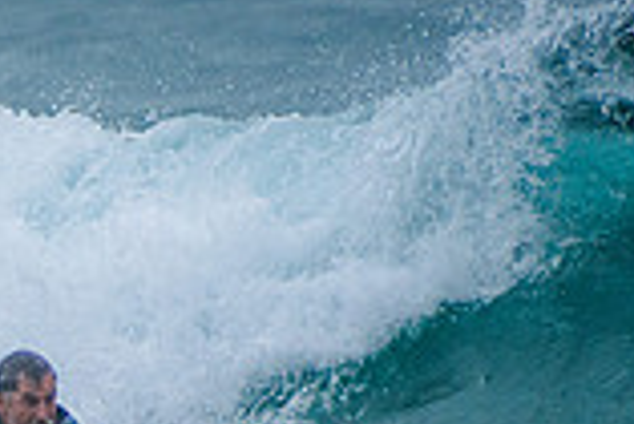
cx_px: -141
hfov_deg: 0.9
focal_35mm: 2217
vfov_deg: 0.6
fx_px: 39079
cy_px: 527
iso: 500
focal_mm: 400
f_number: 5.6
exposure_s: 1/2000
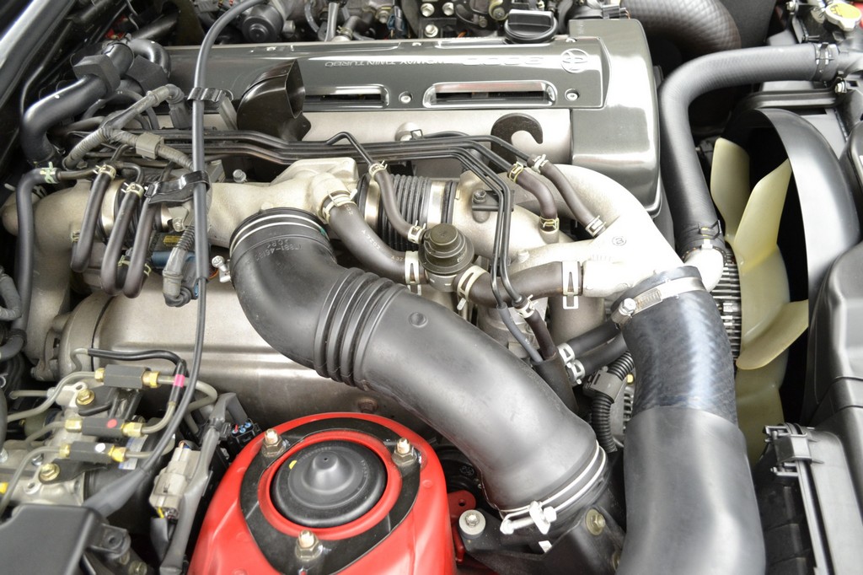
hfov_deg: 57.2
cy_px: 288
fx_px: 791
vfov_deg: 39.9
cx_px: 432
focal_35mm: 33
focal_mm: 22
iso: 1000
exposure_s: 1/15
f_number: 3.8
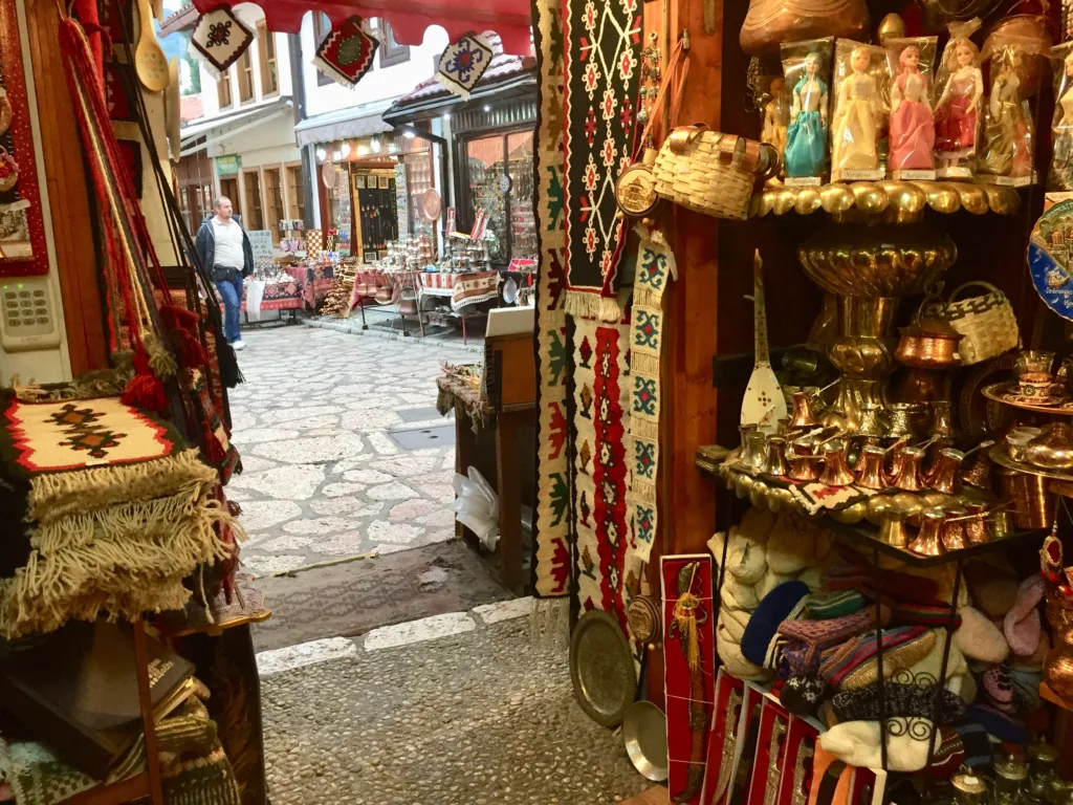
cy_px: 402
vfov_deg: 48.2
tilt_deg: -10.9
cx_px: 536
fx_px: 899
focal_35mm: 29
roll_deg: +1.2
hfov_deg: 61.7
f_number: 2.2
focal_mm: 4.15
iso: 80
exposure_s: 1/33
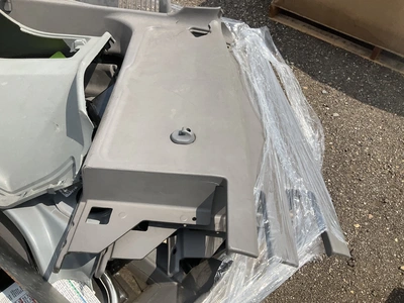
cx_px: 202
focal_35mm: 29
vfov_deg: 48.2
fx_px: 338
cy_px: 152
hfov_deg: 61.7
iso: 25
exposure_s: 1/2141
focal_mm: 3
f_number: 1.8
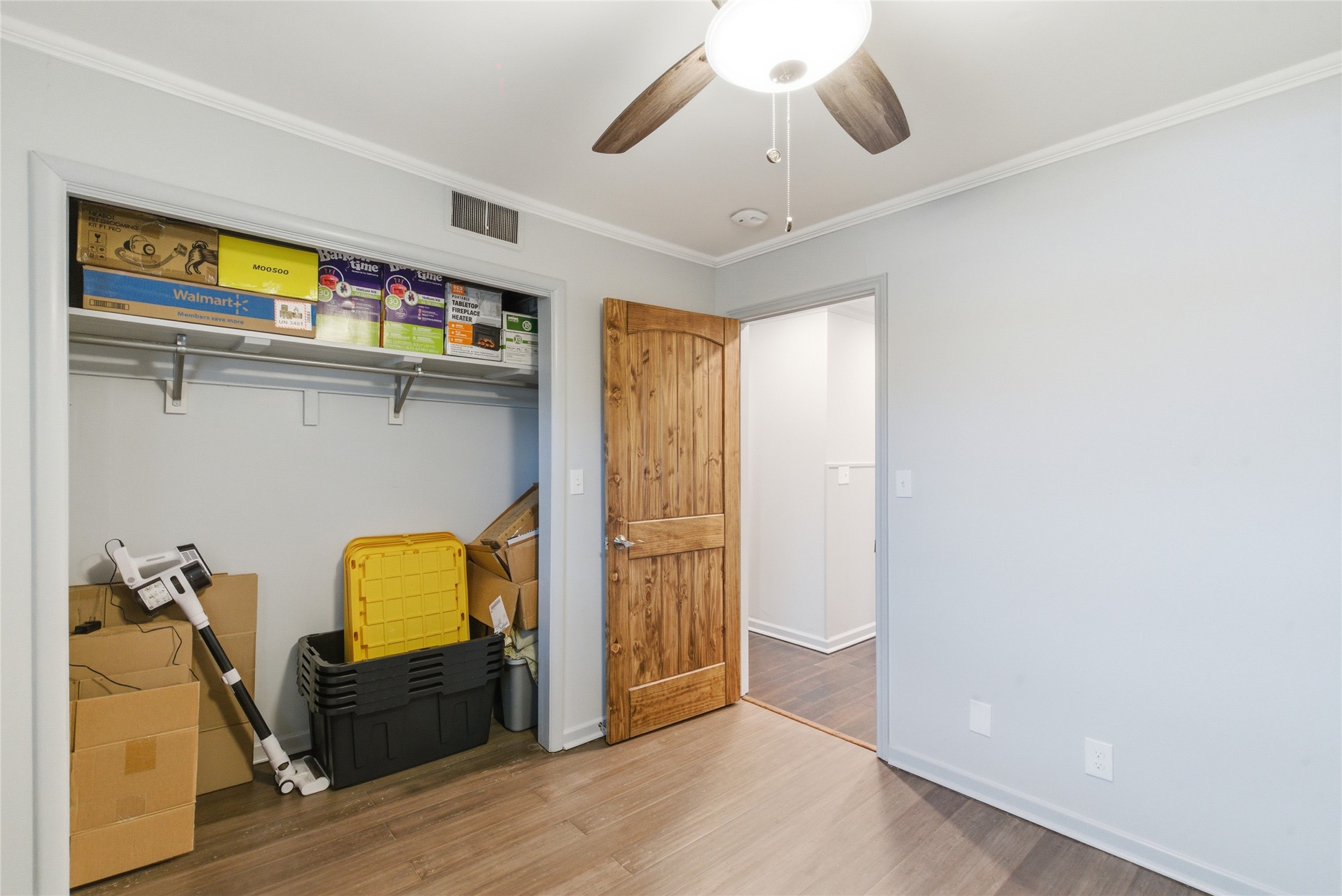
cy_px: 448
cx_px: 671
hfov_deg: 96.7
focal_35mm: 16
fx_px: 597
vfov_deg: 73.8
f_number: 10
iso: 1600
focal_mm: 16
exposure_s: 1/80
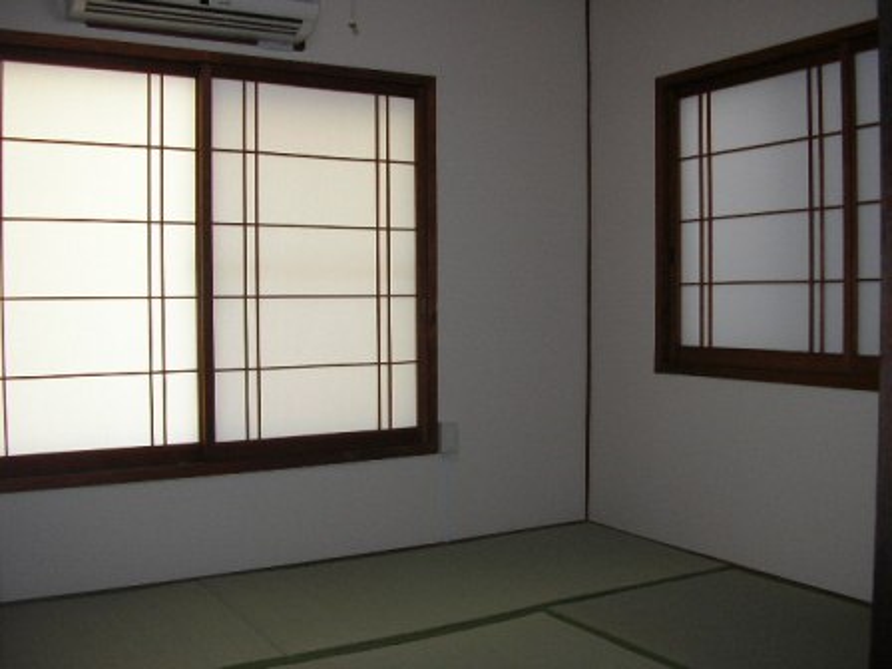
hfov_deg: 49.0
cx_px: 446
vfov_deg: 37.7
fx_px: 979
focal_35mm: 38
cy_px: 334
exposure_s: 1/49
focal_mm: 5.8
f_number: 2.9
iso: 87
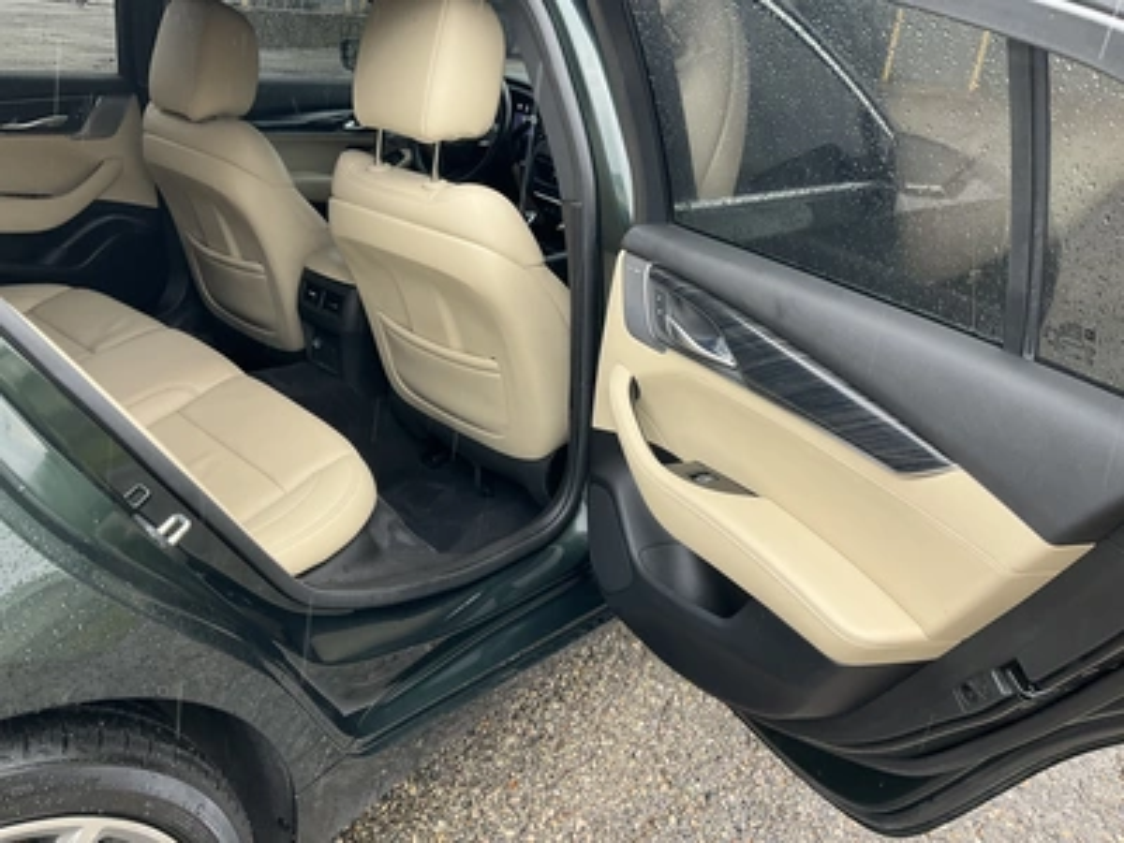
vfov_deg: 48.2
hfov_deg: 61.7
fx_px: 942
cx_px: 562
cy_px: 422
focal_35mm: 29
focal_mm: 3
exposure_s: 1/122
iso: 40
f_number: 1.8
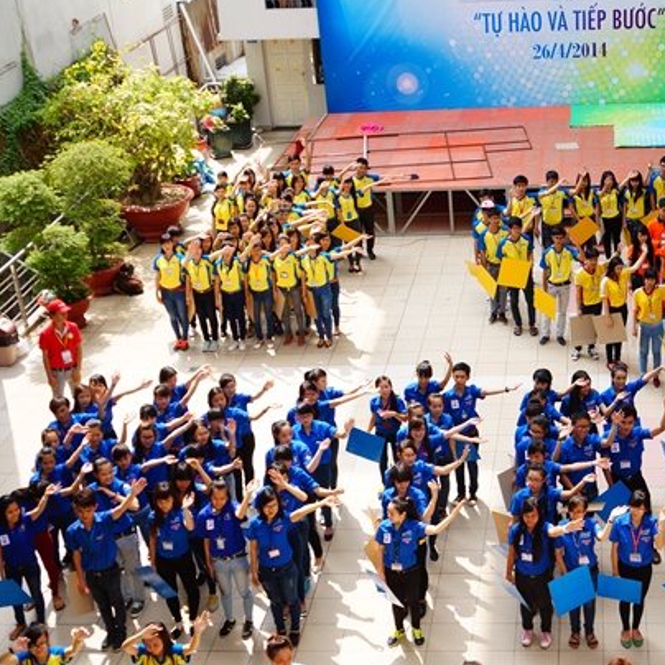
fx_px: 1231
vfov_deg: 30.2
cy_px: 331
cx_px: 499
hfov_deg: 29.7
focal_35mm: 57
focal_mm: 29
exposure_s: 1/500
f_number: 4
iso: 200
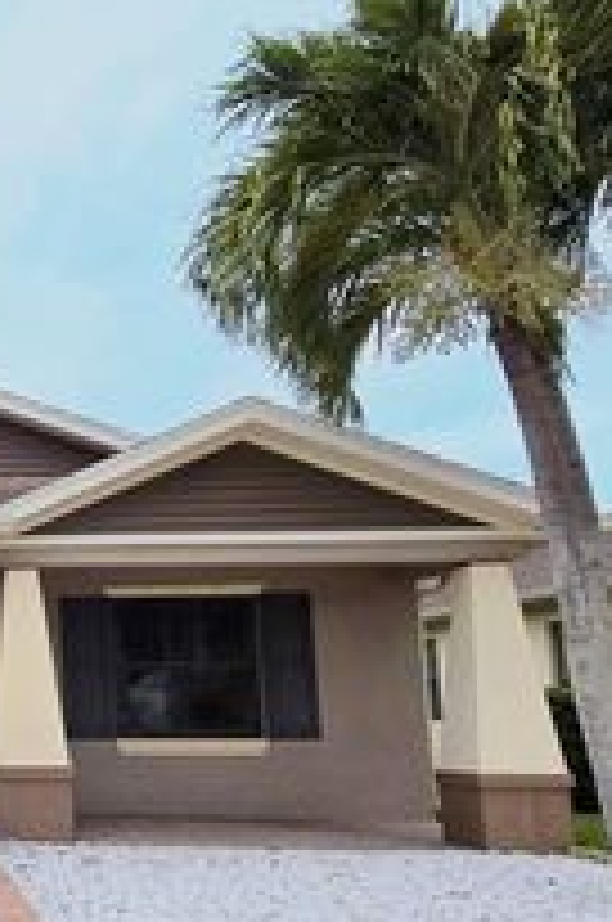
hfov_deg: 29.6
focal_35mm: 33
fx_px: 844
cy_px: 513
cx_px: -234
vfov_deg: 57.2
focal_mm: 2.2
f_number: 2.2
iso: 50
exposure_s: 1/4373
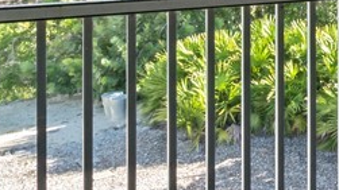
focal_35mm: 68
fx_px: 611
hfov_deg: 23.8
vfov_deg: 15.9
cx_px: 523
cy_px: -115
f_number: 16
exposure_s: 1/25
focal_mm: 10
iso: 400
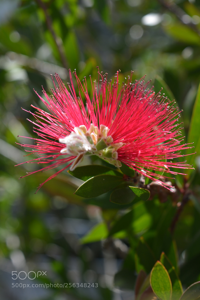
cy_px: 150
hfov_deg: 18.9
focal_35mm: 72
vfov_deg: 28.1
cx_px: 100
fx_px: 600
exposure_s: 1/125
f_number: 8
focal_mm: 48
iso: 100
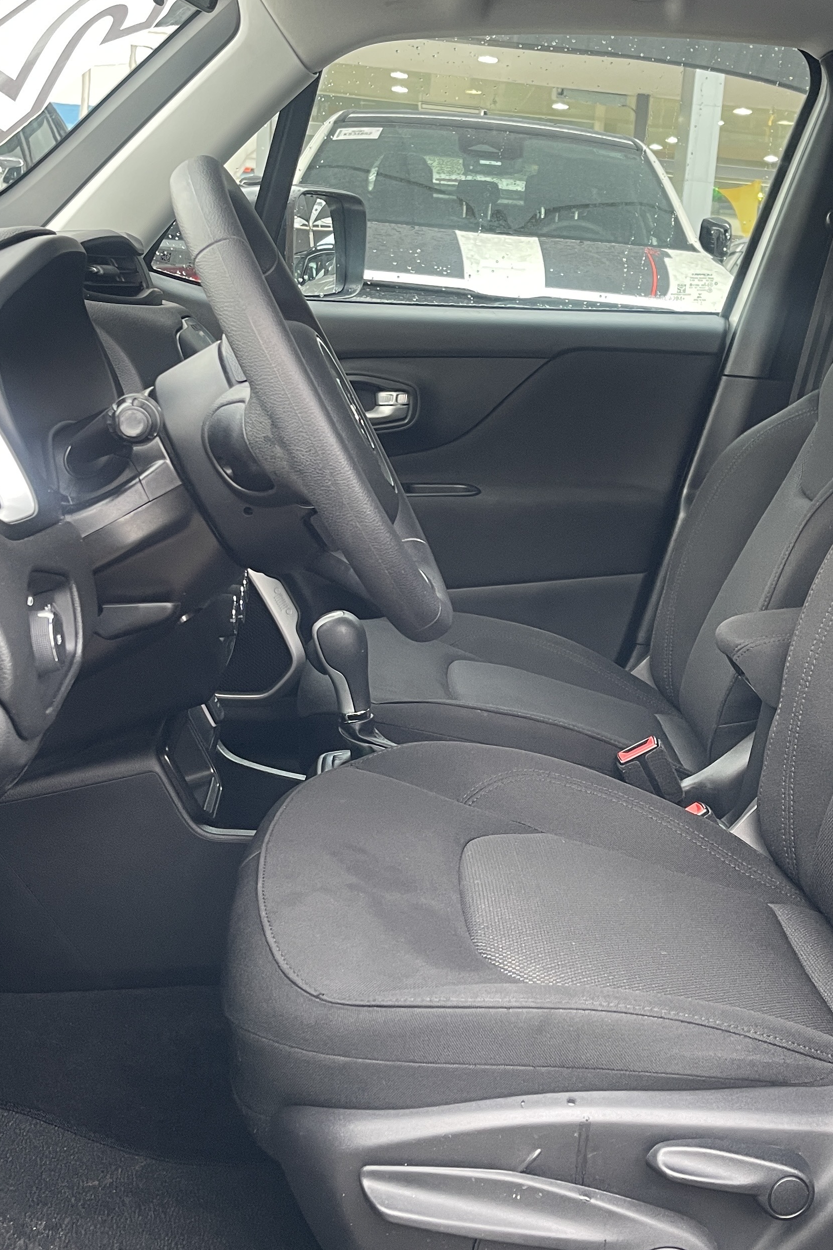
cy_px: 570
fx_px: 1458
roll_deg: -5.7
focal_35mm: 42
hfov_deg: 31.5
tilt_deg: -12.4
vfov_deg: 46.4
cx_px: 585
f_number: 1.6
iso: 200
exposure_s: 1/60
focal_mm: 5.1
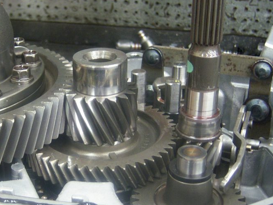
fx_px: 489
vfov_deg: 23.6
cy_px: 113
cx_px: 86
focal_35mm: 62
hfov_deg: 30.9
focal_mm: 7.5
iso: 160
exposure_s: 1/13
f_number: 2.8
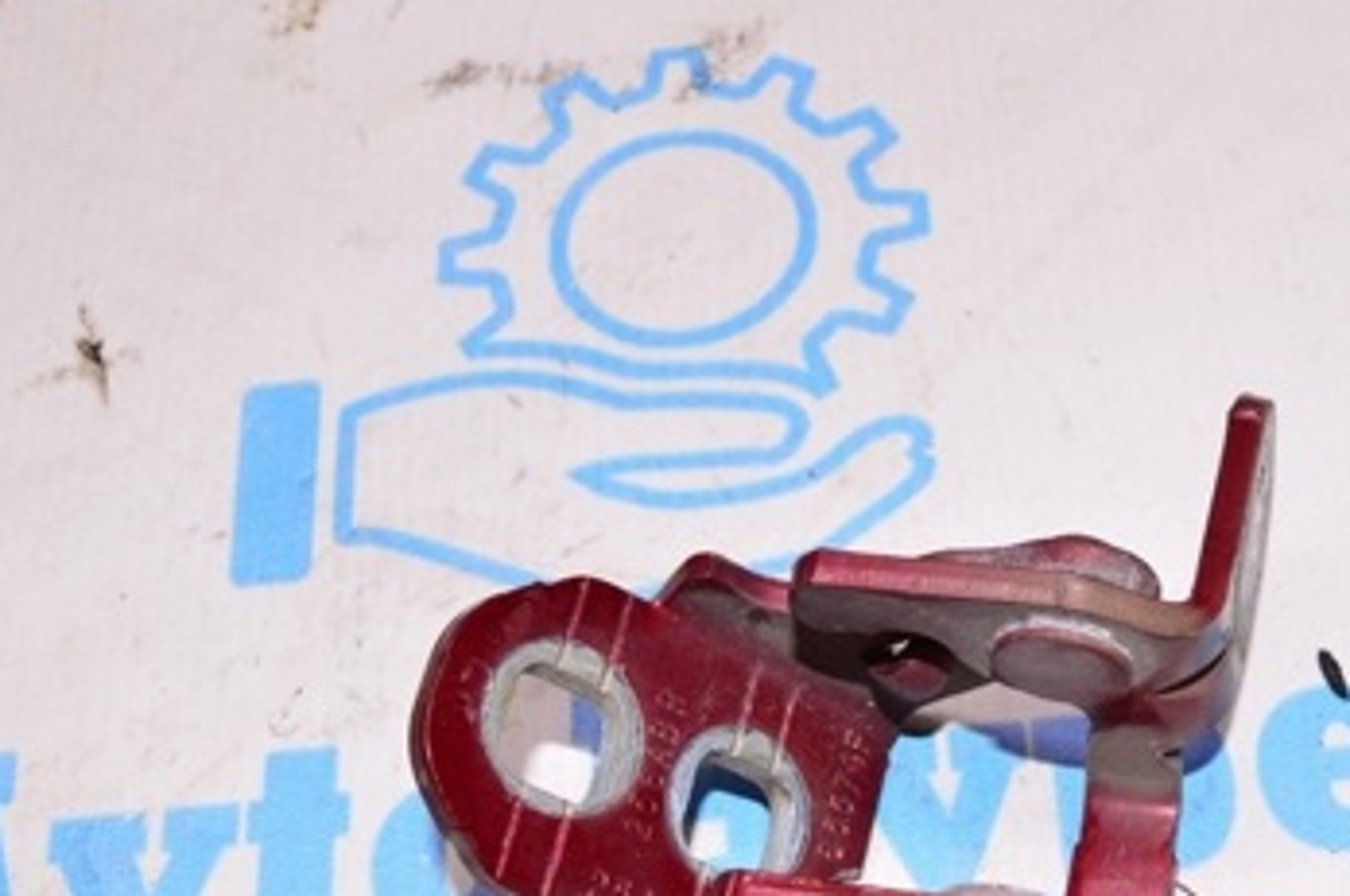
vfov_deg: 23.0
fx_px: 2169
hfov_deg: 33.9
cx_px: 1009
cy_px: 731
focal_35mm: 58
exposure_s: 1/125
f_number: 8
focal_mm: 21
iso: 1600
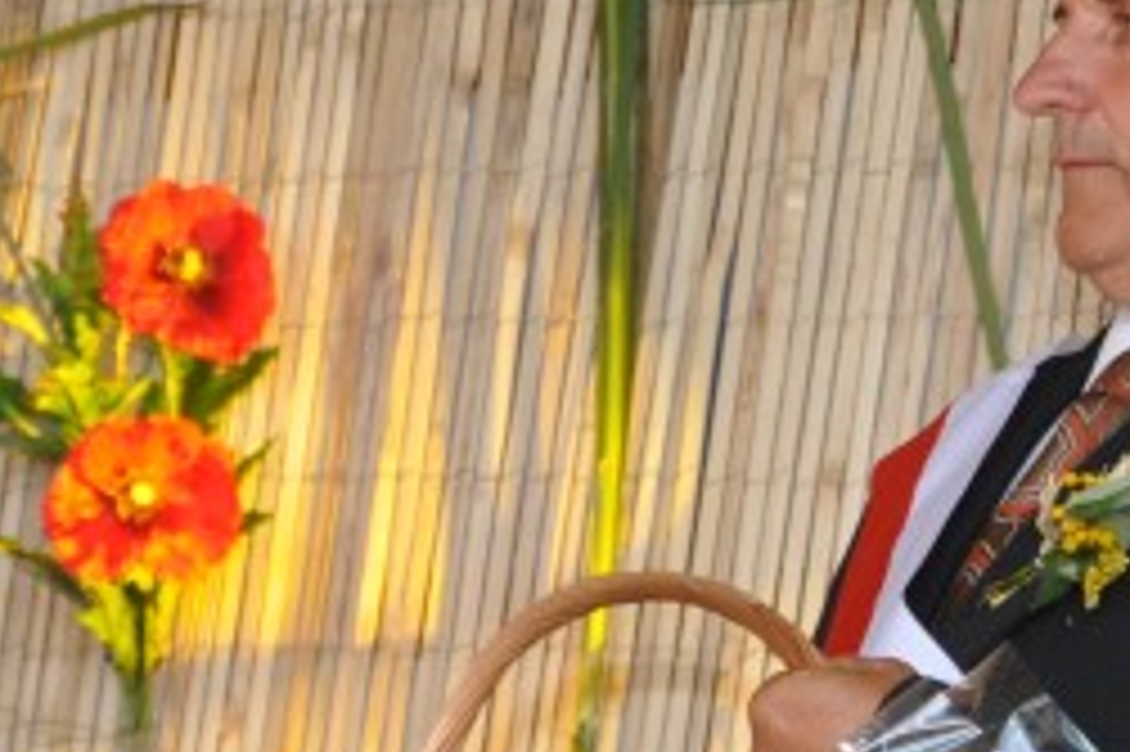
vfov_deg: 4.0
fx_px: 10853
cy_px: 513
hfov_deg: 6.0
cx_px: 801
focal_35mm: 346
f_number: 5
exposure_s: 1/80
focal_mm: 58
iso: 400
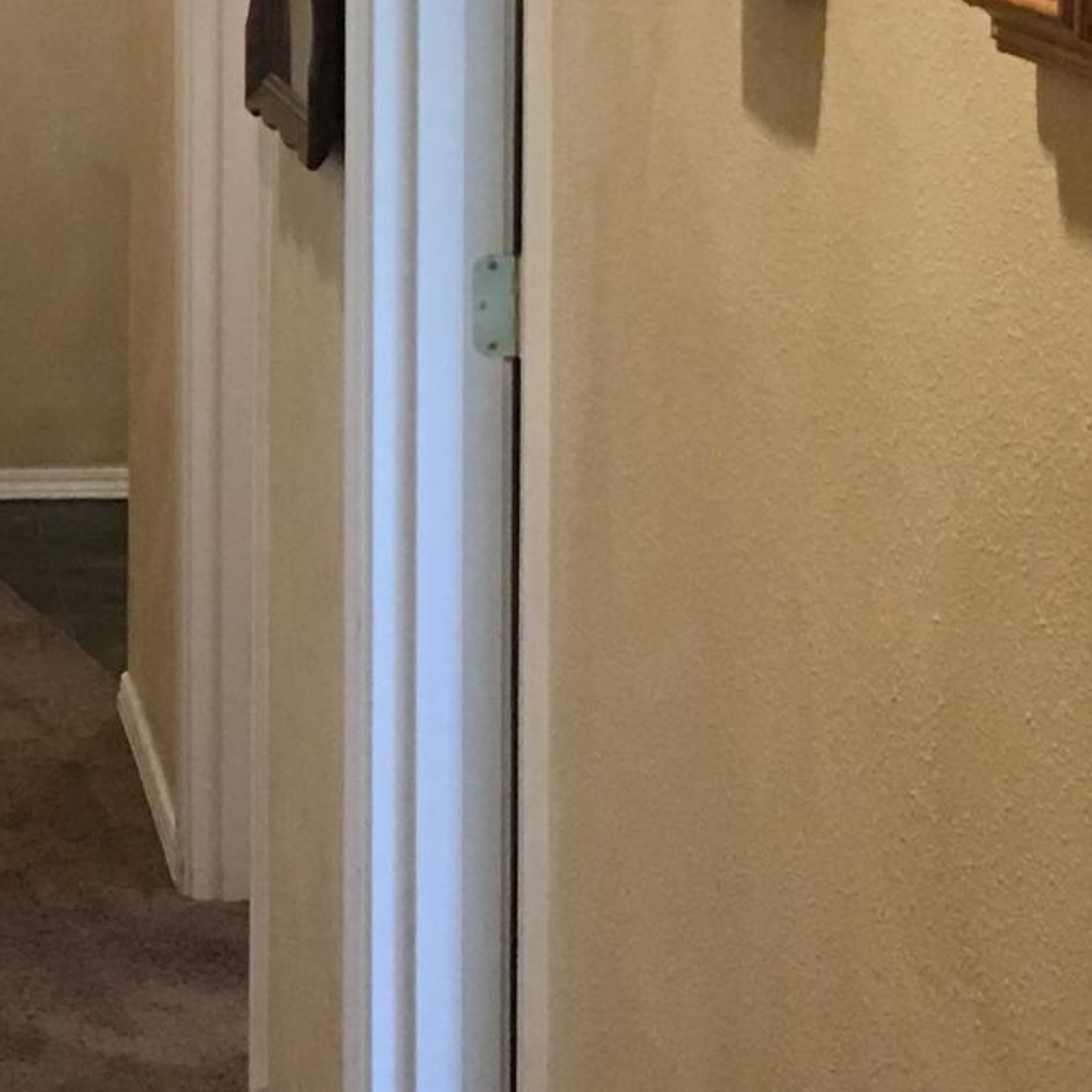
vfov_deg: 15.0
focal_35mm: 114
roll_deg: -0.3
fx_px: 4069
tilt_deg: -1.9
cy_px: -40
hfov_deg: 14.8
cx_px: -176
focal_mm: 4.15
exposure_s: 1/15
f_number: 2.2
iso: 64
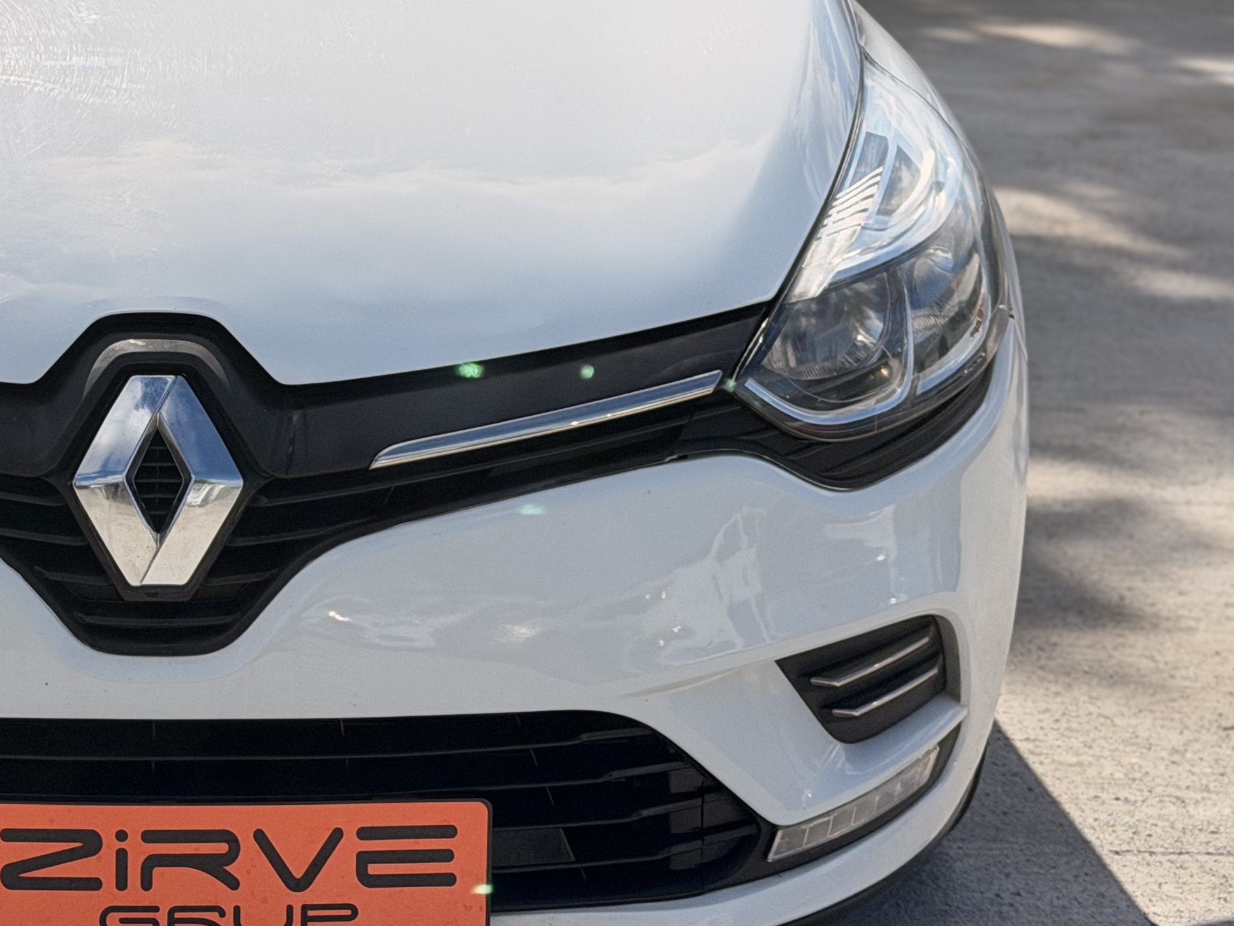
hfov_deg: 19.3
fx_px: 3565
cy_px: 203
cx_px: 121
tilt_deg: -11.6
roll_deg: +0.1
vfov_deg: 14.7
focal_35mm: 100
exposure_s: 1/11364
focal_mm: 6.76
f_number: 1.78
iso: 80
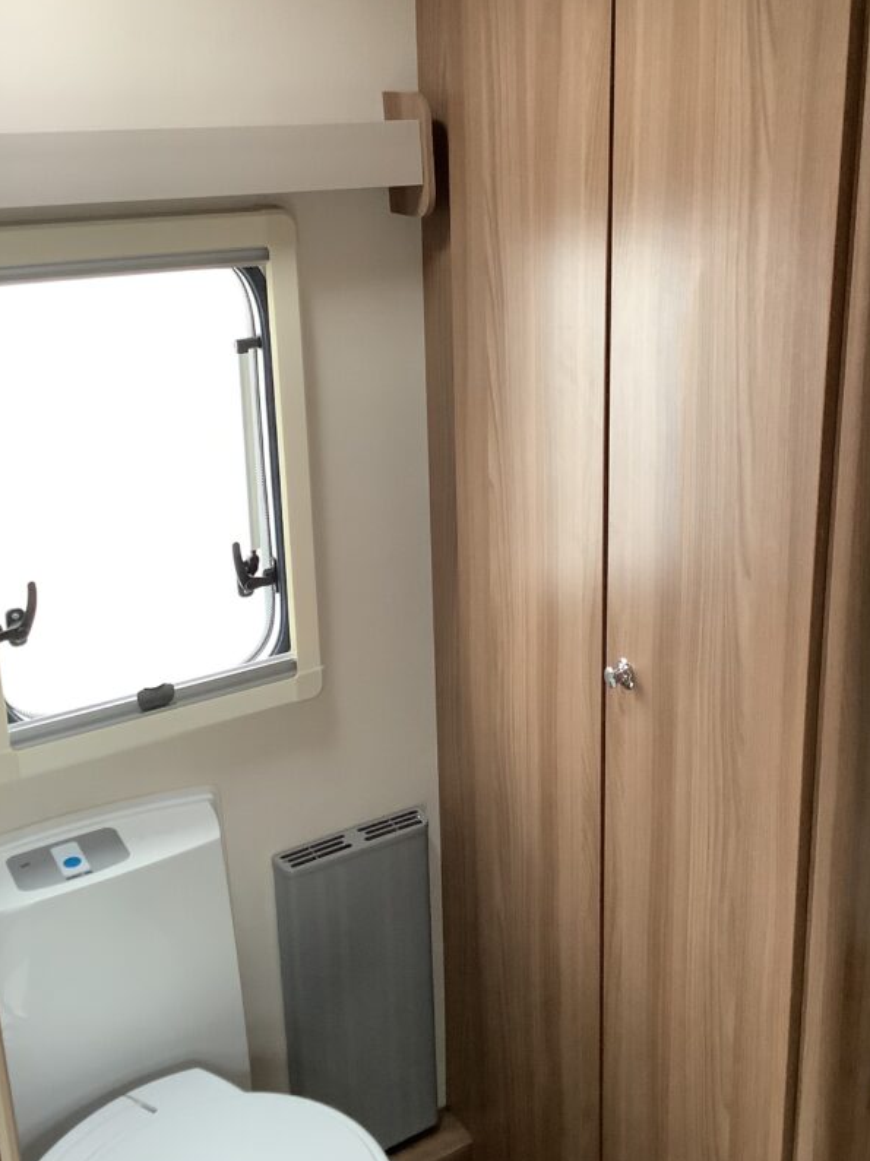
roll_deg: +1.6
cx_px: 557
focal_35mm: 40
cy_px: 499
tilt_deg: -19.1
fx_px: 1341
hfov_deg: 35.7
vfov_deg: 46.7
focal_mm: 3.3
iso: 320
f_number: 2.4
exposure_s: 1/50
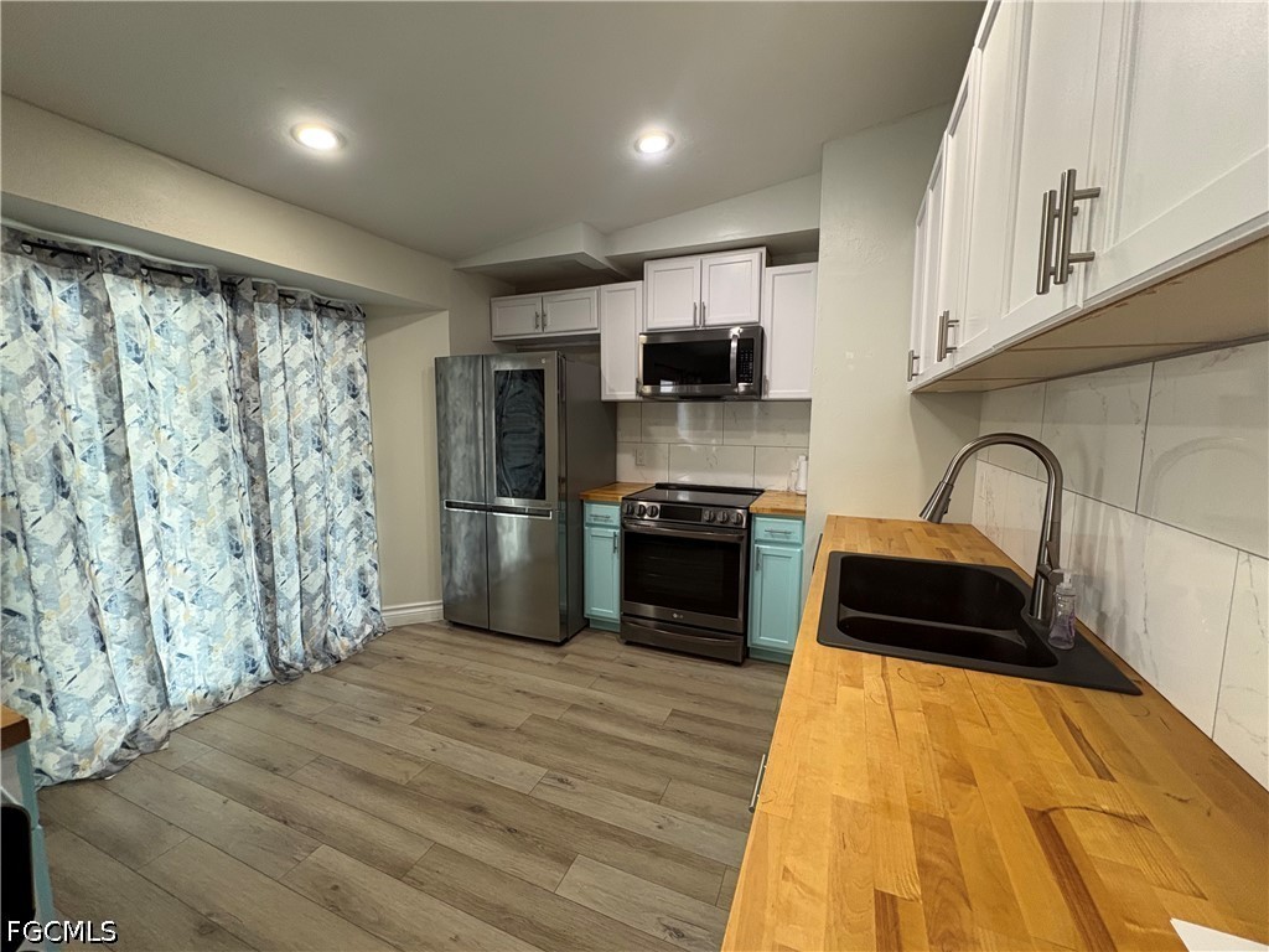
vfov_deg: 85.7
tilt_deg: -6.5
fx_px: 513
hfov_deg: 102.1
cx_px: 634
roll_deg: +0.5
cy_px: 476
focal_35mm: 14
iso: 250
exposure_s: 1/60
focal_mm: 2.22
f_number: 2.2
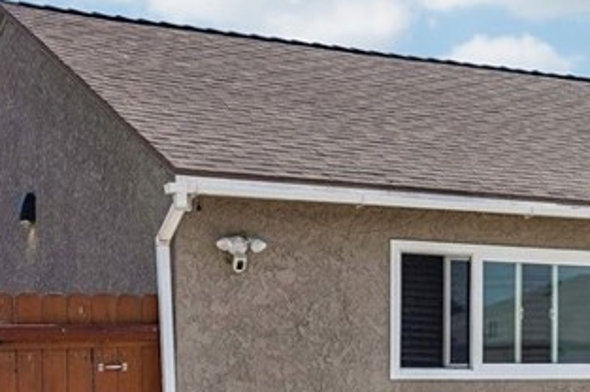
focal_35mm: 95
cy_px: 411
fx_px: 1555
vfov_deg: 14.1
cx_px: 880
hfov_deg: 18.9
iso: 400
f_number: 8
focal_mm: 29
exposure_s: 1/1250
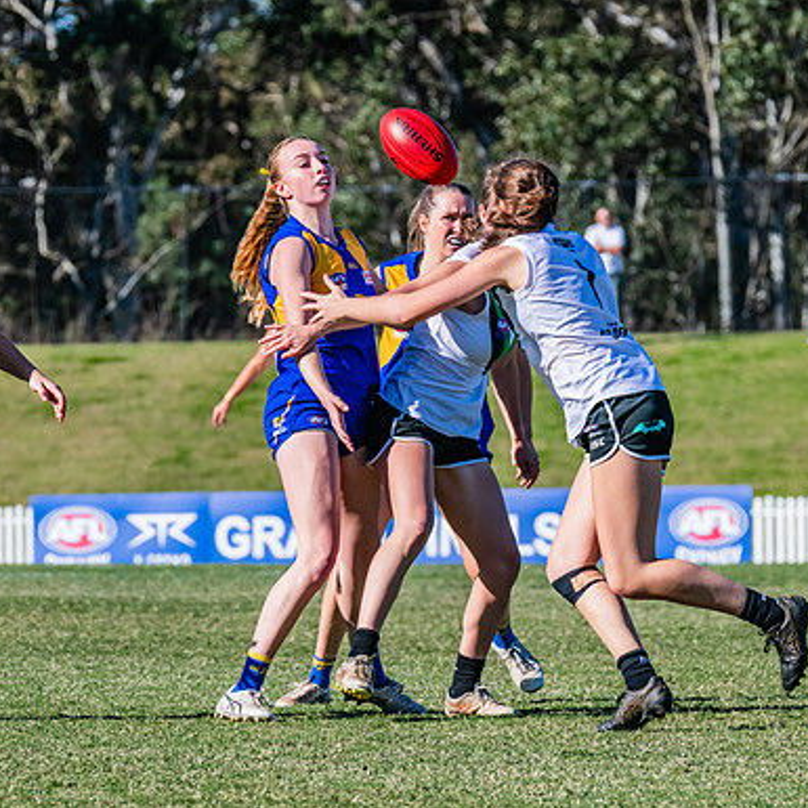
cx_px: 454
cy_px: 366
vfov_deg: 4.2
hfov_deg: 4.2
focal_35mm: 420
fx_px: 11091
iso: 640
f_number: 10
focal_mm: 270
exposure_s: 1/1250
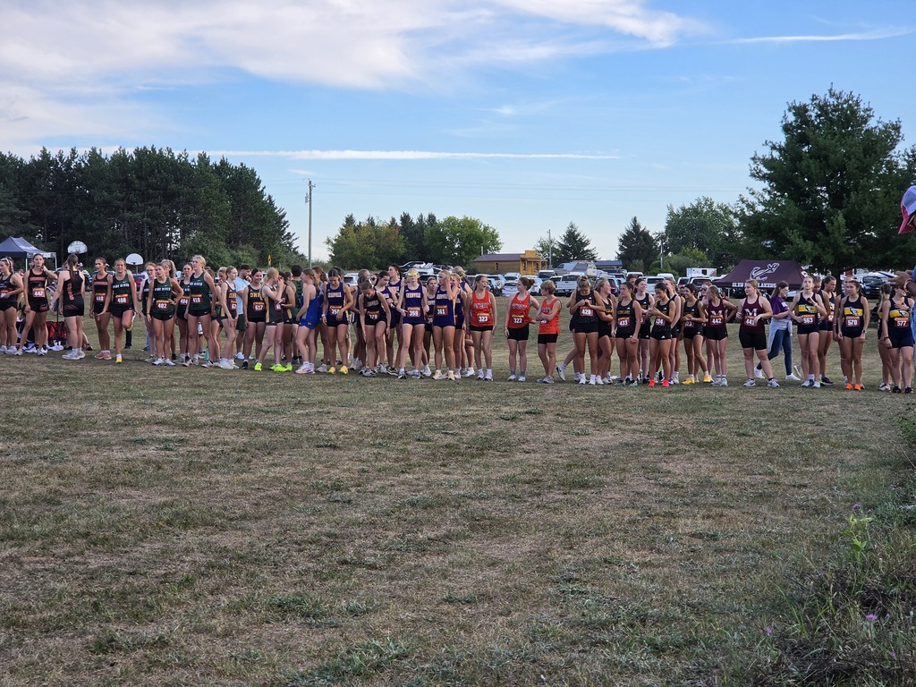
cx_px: 458
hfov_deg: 28.2
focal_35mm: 69
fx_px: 1826
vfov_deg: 21.3
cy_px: 344
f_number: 2.4
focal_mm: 7
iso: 25
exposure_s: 1/477
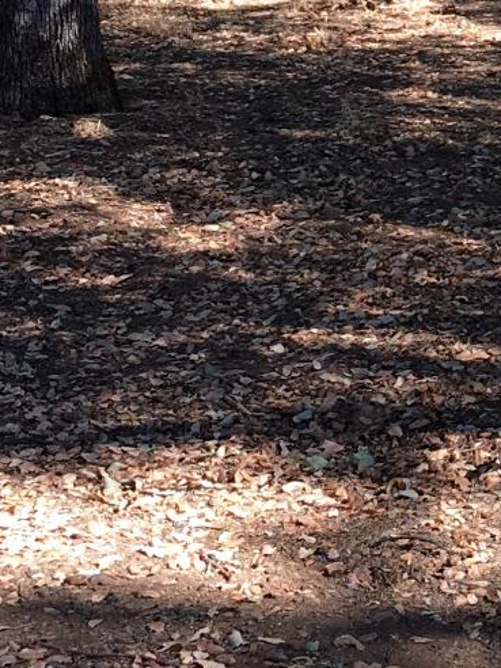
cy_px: -53
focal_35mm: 118
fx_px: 2277
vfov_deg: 16.2
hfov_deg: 11.9
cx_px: 792
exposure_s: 1/316
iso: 25
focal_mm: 4.15
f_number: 2.2
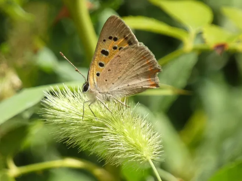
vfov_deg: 3.2
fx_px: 3279
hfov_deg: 4.2
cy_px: 90
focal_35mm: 469
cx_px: 121
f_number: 5.6
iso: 100
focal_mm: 84
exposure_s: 1/100
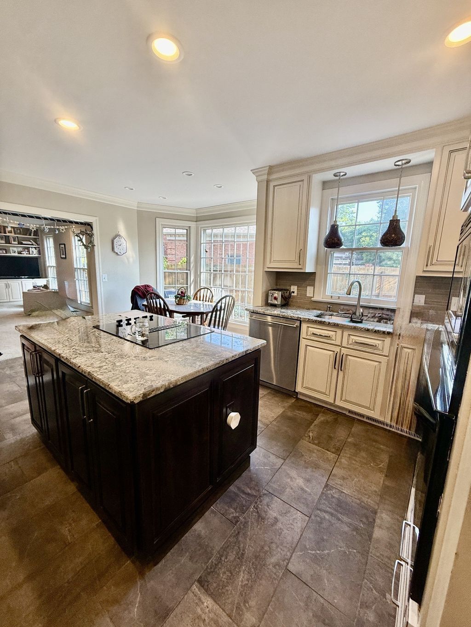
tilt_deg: -10.2
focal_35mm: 14
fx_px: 254
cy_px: 314
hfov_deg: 85.7
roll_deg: -2.7
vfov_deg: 102.1
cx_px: 236
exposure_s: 1/120
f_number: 2.2
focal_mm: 2.22
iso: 100
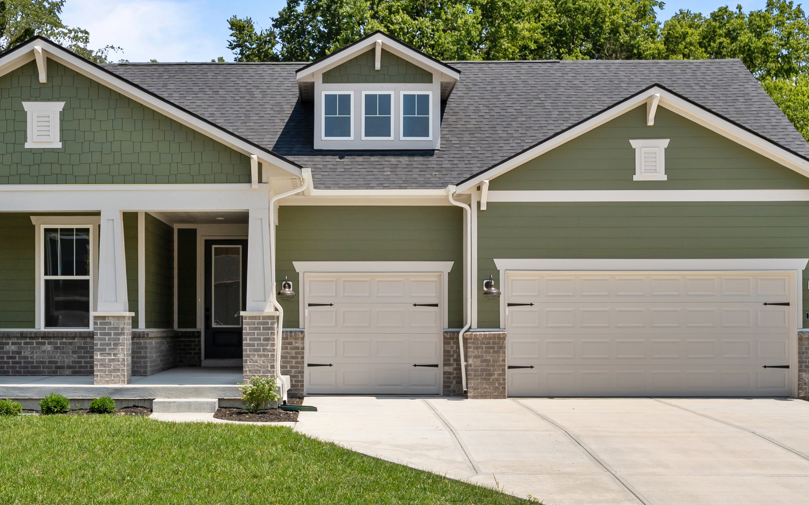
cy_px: 246
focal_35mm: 51
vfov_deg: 25.3
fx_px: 1124
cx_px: 313
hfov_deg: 39.4
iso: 250
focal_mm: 24
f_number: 6.3
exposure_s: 1/1250
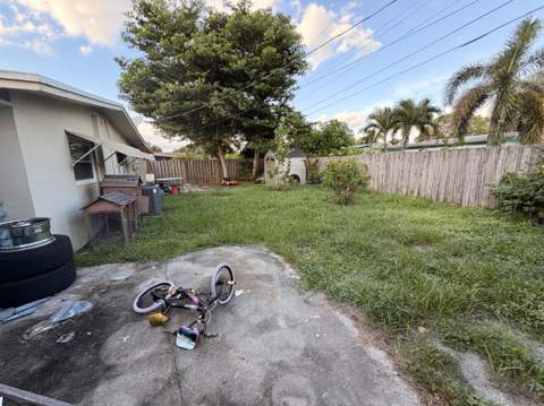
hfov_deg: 102.1
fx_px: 220
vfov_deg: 85.6
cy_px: 203
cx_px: 272
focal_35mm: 14
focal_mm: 2.22
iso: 50
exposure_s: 1/121
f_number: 2.2
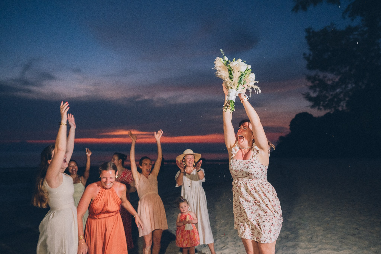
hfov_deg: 69.7
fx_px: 274
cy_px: 127
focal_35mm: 26
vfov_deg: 49.8
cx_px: 199
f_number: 2.5
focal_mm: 24
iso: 2000
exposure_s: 1/250
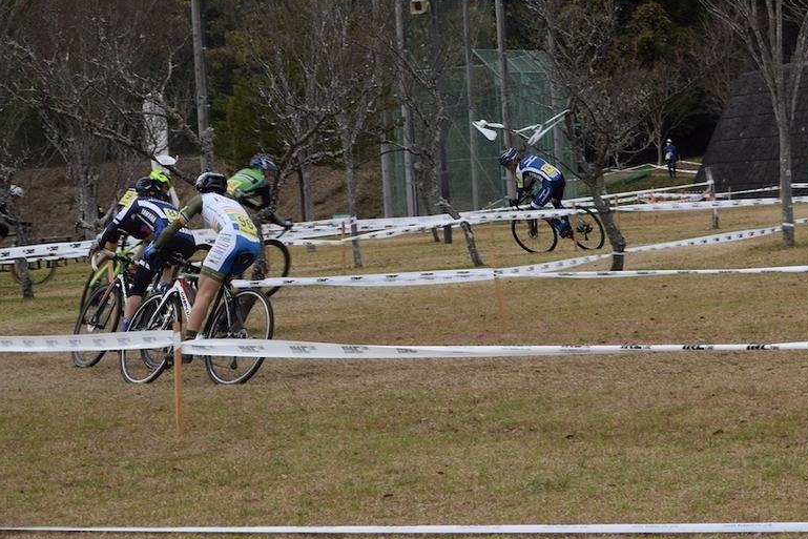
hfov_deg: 15.9
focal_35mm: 129
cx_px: 529
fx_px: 2891
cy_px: 147
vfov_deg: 10.6
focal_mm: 55
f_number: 8
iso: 400
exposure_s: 1/200
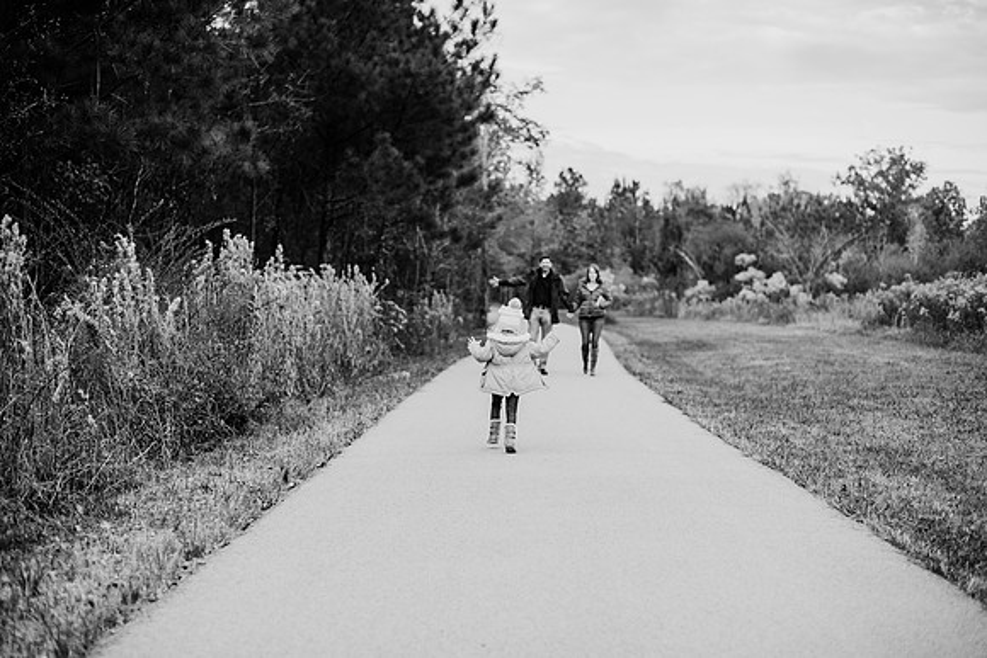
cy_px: 329
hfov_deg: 39.6
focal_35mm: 50
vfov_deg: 27.0
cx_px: 494
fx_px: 1371
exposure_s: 1/800
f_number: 2.2
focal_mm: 50
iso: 320
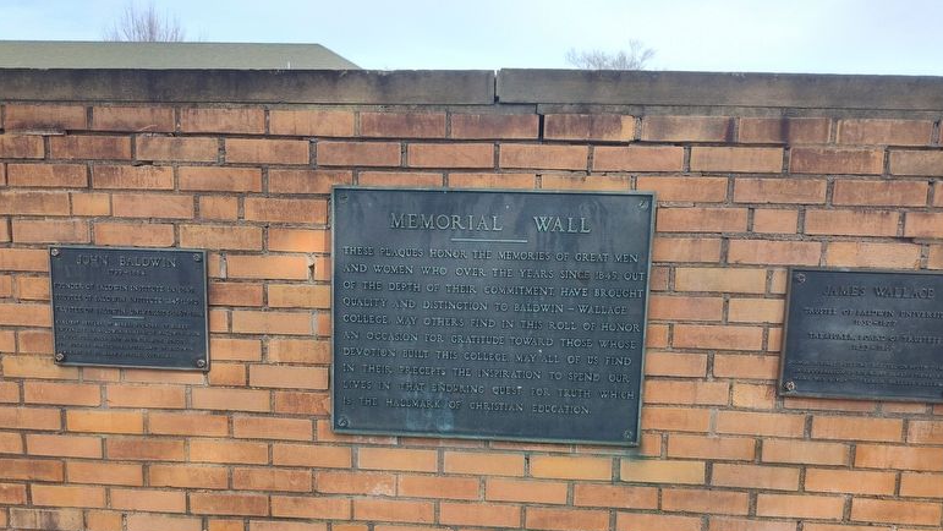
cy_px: 345
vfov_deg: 43.9
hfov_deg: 71.9
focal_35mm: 26
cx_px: 465
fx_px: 650
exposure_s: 1/381
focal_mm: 5.56
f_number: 1.8
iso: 100
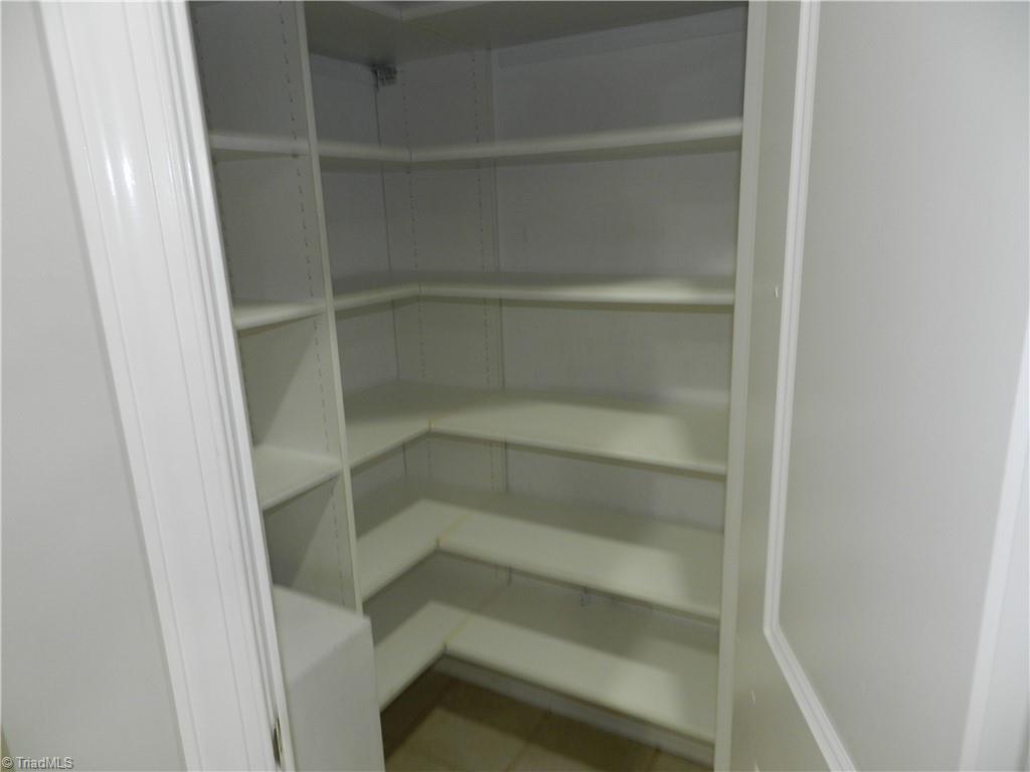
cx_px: 515
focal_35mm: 23
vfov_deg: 58.9
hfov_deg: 73.9
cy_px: 386
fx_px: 684
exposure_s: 1/30
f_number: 3.4
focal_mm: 4
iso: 200
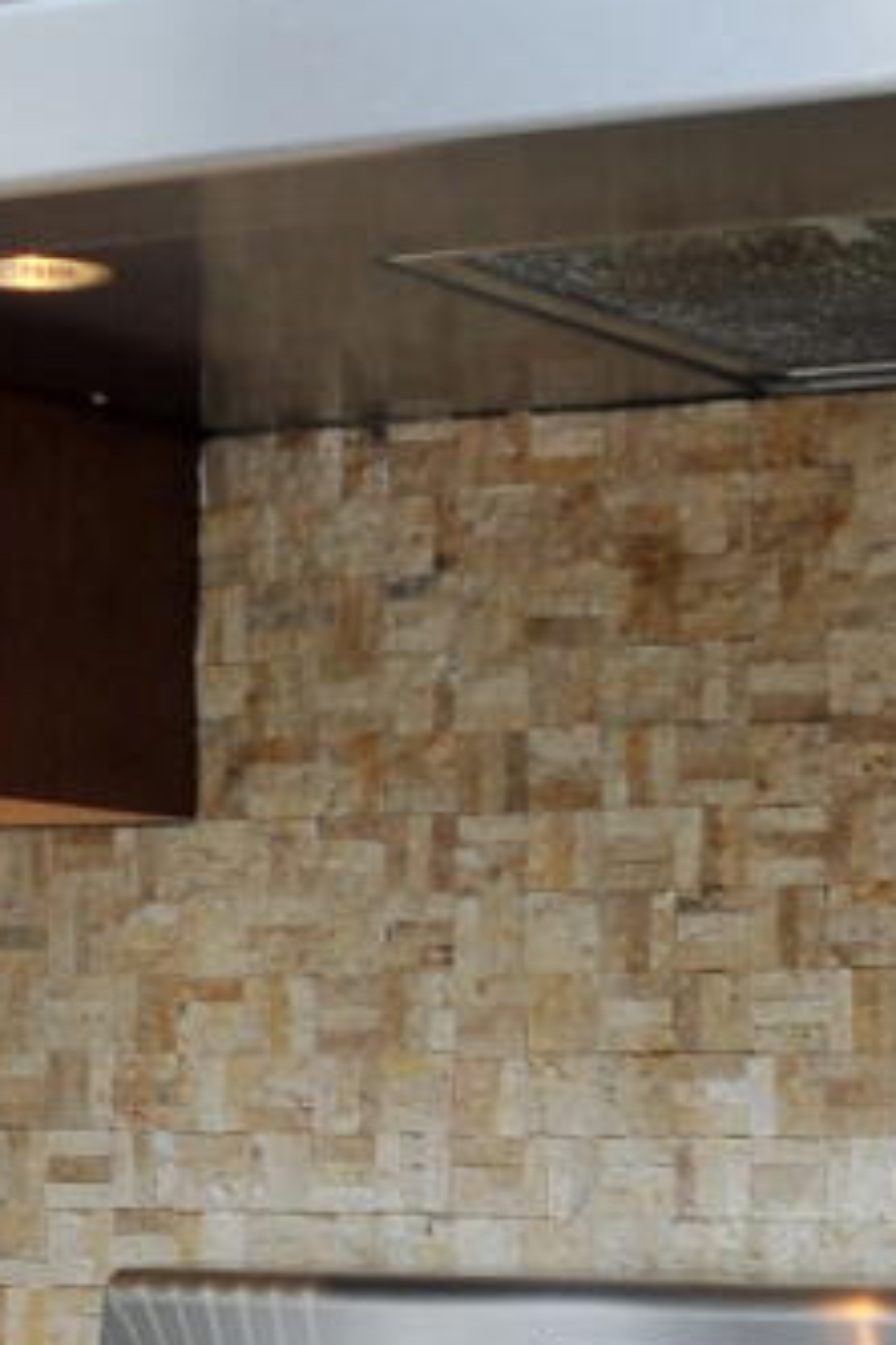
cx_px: 178
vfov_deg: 16.1
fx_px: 4704
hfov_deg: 10.8
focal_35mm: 126
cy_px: 1167
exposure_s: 1/50
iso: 320
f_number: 7.1
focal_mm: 21
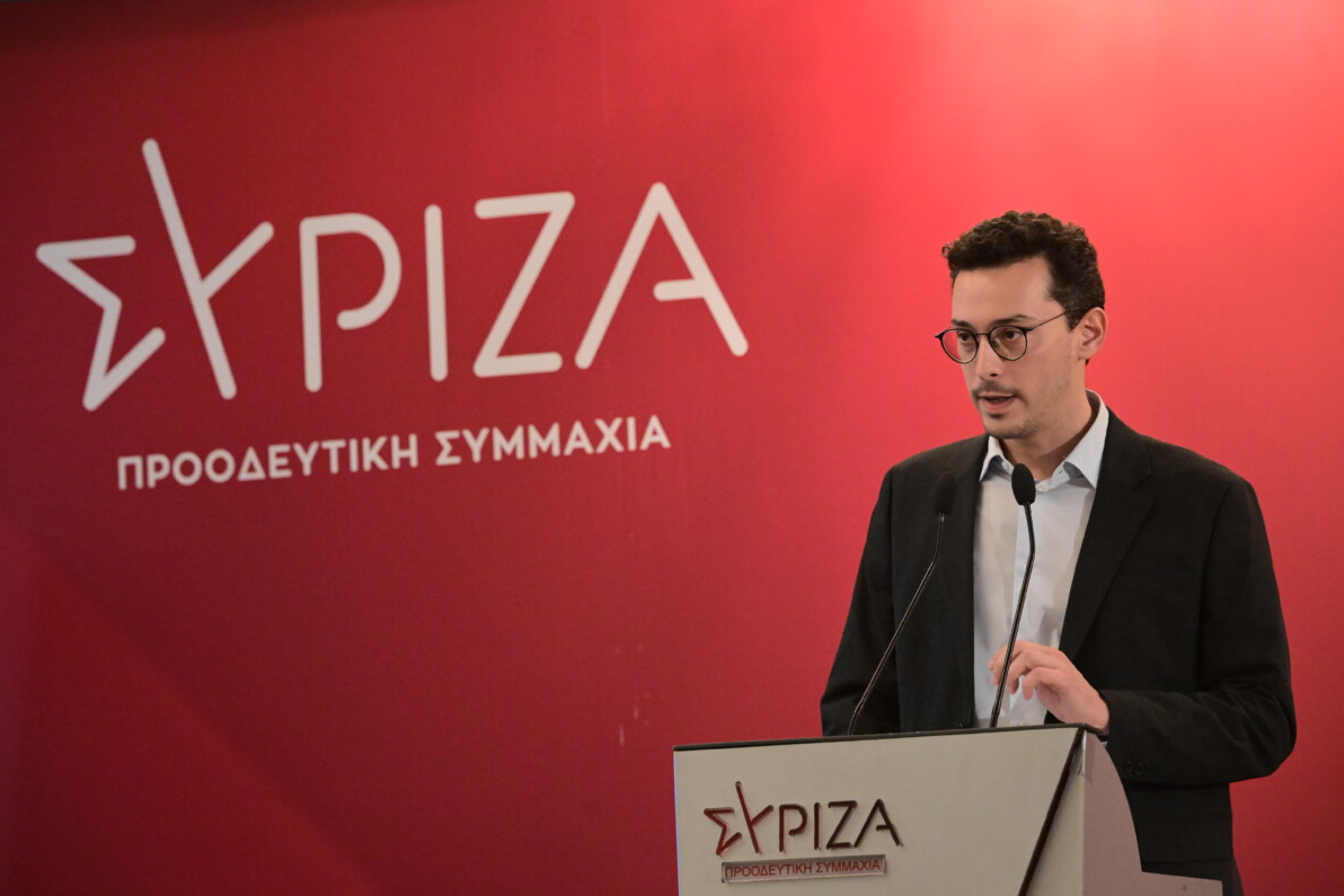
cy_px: 450
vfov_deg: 9.4
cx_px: 670
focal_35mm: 146
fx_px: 5451
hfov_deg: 14.1
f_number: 5.6
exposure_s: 1/500
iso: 8000
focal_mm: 145
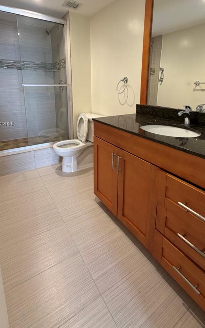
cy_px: 124
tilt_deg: -12.3
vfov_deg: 86.4
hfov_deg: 62.2
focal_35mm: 19
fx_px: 170
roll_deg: -0.8
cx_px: 106
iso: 160
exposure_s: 1/60
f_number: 2.2
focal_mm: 2.22
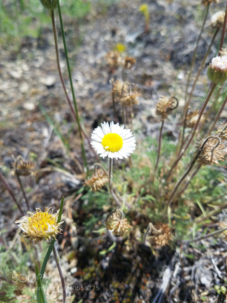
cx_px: 114
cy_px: 152
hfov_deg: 53.1
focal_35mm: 26
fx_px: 227
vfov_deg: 67.3
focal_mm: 4.2
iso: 50
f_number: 1.7
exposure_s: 1/1948
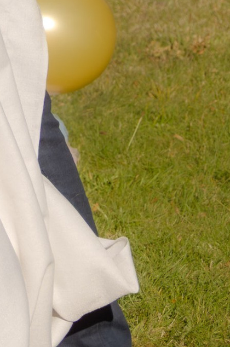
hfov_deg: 3.7
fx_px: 3523
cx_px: -375
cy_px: -528
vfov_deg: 5.4
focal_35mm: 366
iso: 160
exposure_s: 1/1600
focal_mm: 40
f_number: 4.5
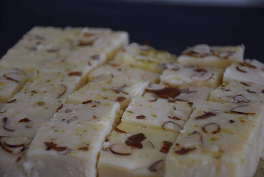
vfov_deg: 9.6
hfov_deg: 14.4
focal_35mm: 142
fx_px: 1046
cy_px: 88
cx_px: 132
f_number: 5.3
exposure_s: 1/100
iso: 400
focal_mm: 95
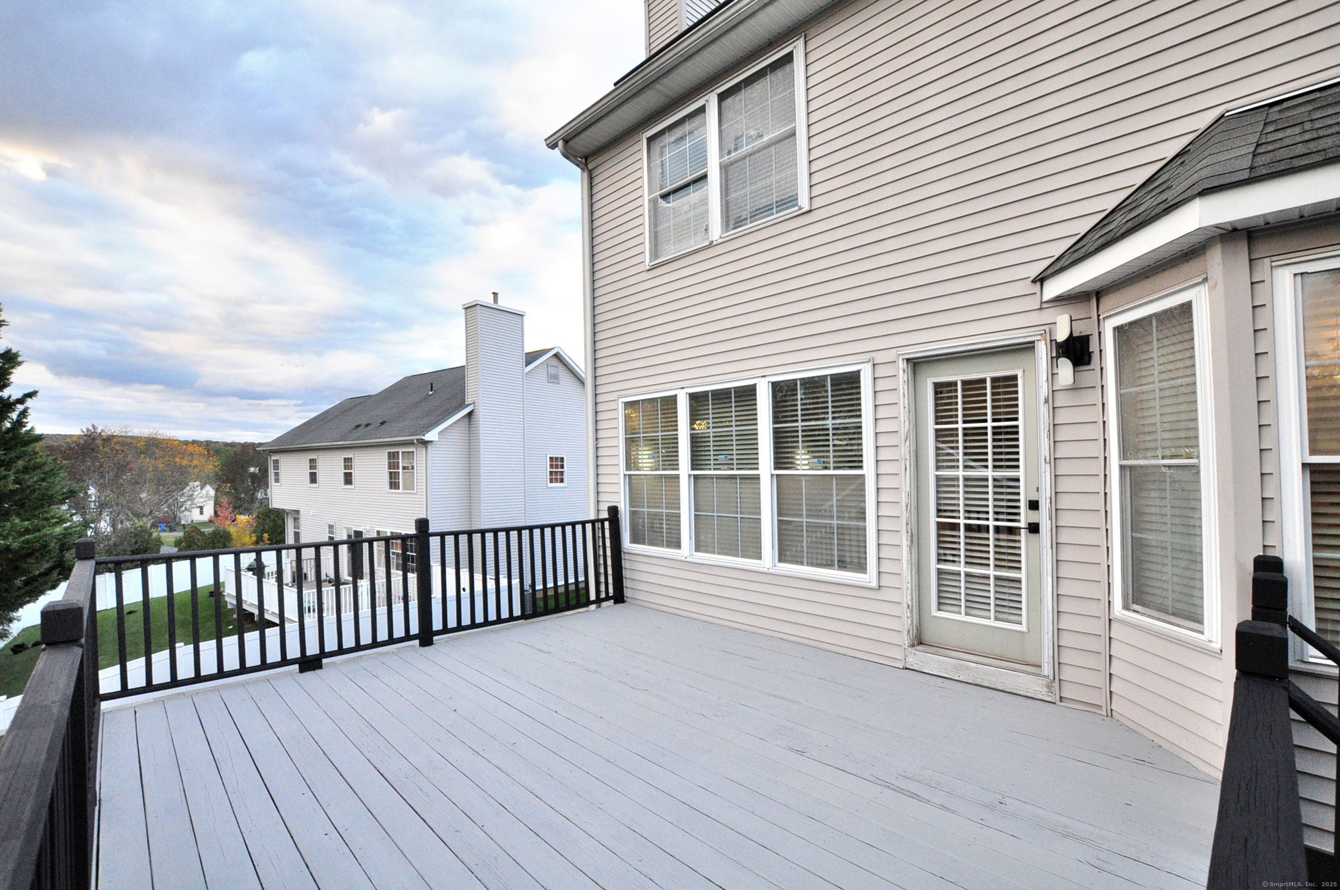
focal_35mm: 15
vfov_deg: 77.2
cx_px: 670
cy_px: 445
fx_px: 558
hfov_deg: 100.5
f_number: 8
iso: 1600
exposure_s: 1/160
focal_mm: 10
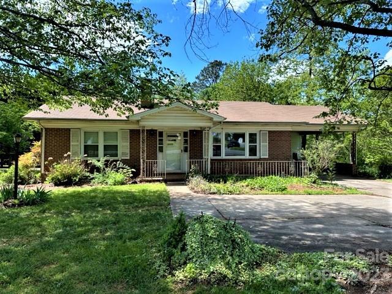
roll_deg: +0.0
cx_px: 196
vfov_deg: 56.8
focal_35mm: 24
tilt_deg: -0.5
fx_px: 272
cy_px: 147
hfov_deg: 71.6
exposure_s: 1/1119
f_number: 1.78
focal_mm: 6.86
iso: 80
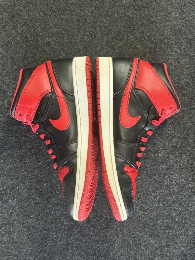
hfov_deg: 30.3
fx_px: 360
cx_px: 98
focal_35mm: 48
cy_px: 130
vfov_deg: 39.6
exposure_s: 1/33
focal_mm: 6.86
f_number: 1.78
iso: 200
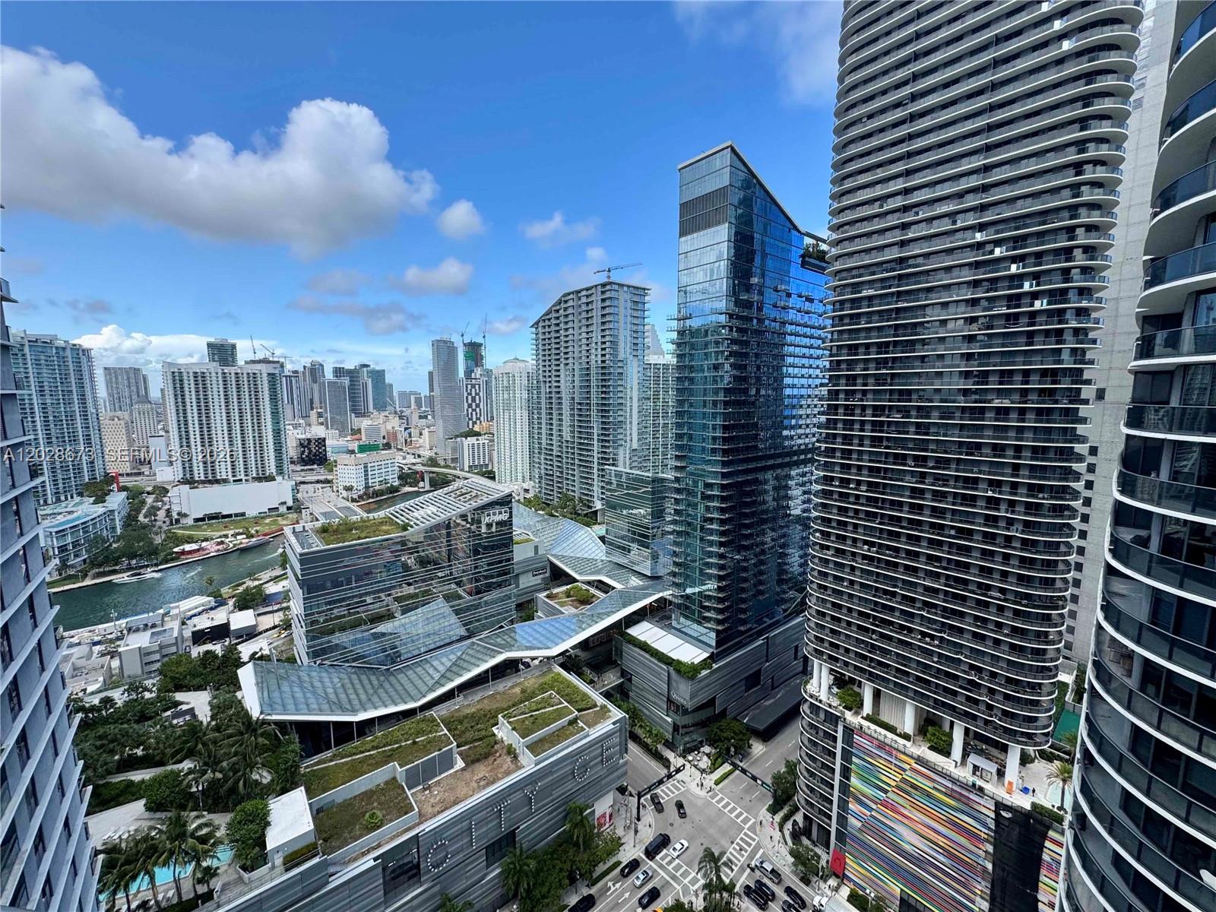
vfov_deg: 85.7
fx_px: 492
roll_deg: -0.8
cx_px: 608
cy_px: 456
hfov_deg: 102.1
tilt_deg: -8.2
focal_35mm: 14
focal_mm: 2.22
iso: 50
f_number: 2.2
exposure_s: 1/620
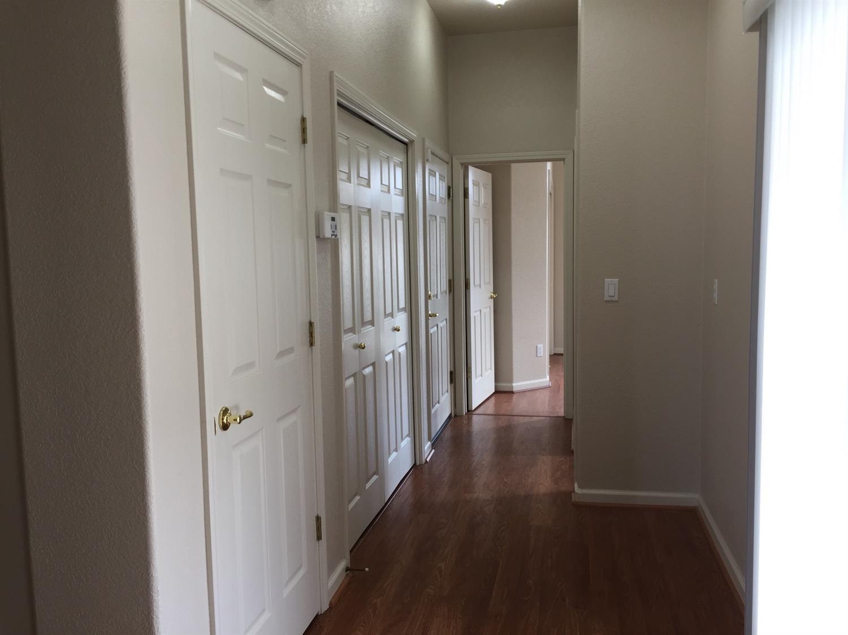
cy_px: 318
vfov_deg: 48.2
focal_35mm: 29
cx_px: 424
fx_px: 710
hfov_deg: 61.7
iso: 32
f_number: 2.2
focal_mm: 4.15
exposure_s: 1/40
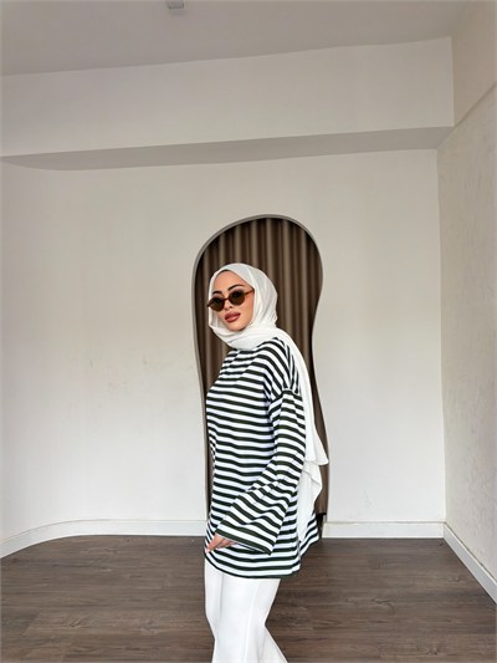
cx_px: 248
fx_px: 459
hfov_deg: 56.8
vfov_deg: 71.6
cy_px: 332
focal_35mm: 24
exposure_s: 1/294
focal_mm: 6.76
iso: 200
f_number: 1.78
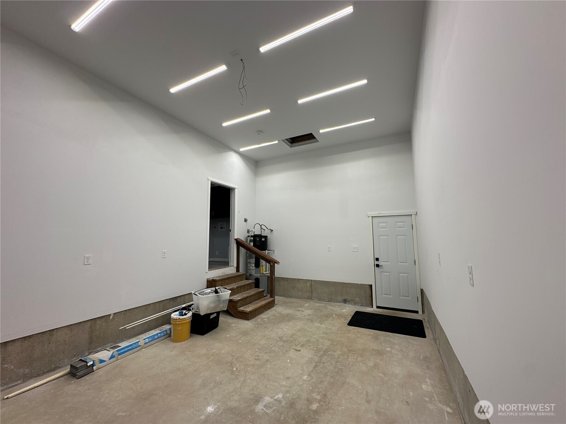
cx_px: 283
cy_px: 212
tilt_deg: +7.1
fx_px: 229
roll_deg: +0.9
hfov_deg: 102.1
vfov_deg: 85.7
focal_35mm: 14
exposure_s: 1/120
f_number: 2.2
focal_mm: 2.22
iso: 50
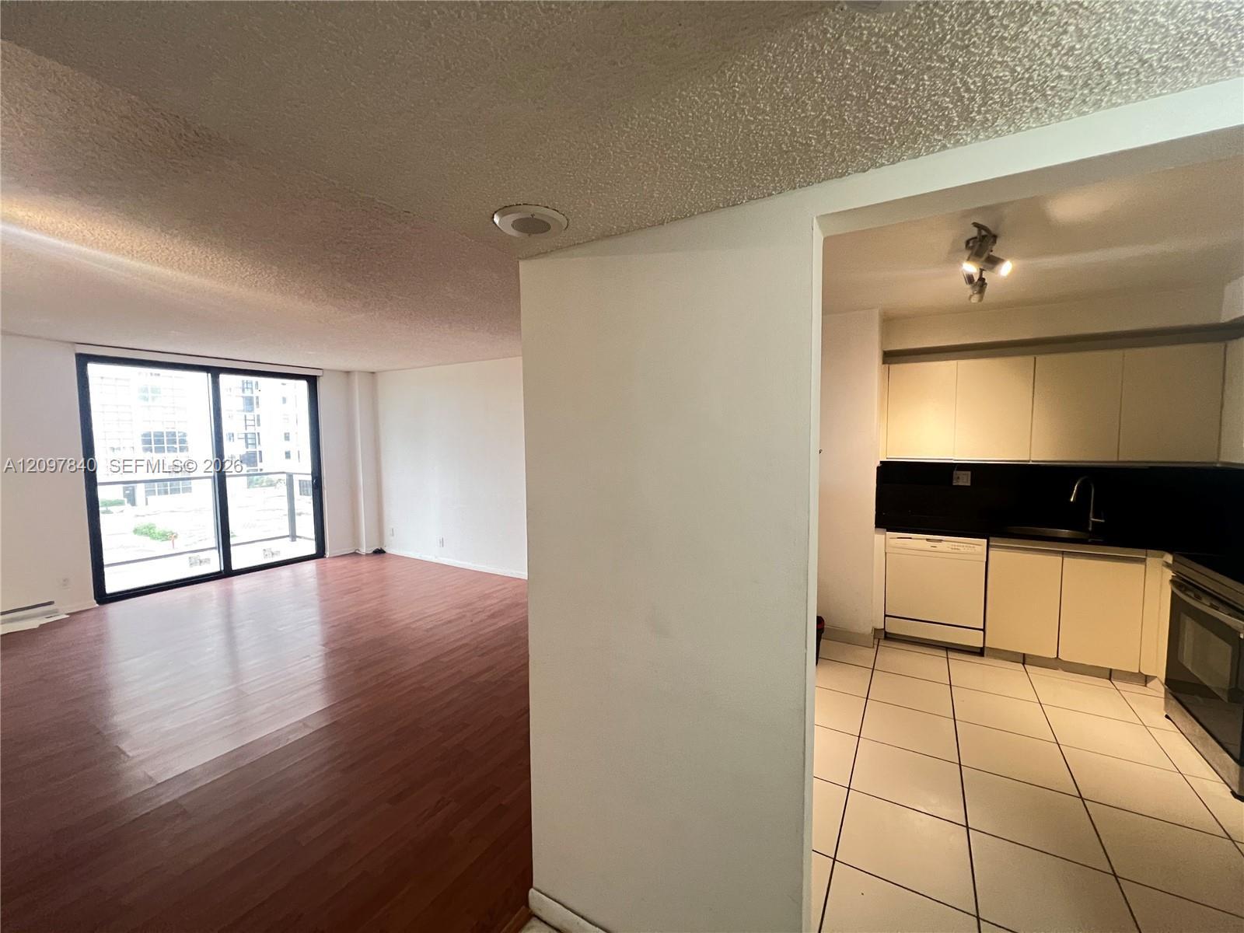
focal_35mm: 13
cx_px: 622
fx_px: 467
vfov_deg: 89.9
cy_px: 466
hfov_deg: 106.2
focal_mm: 1.57
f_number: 1.8
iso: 400
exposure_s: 1/60
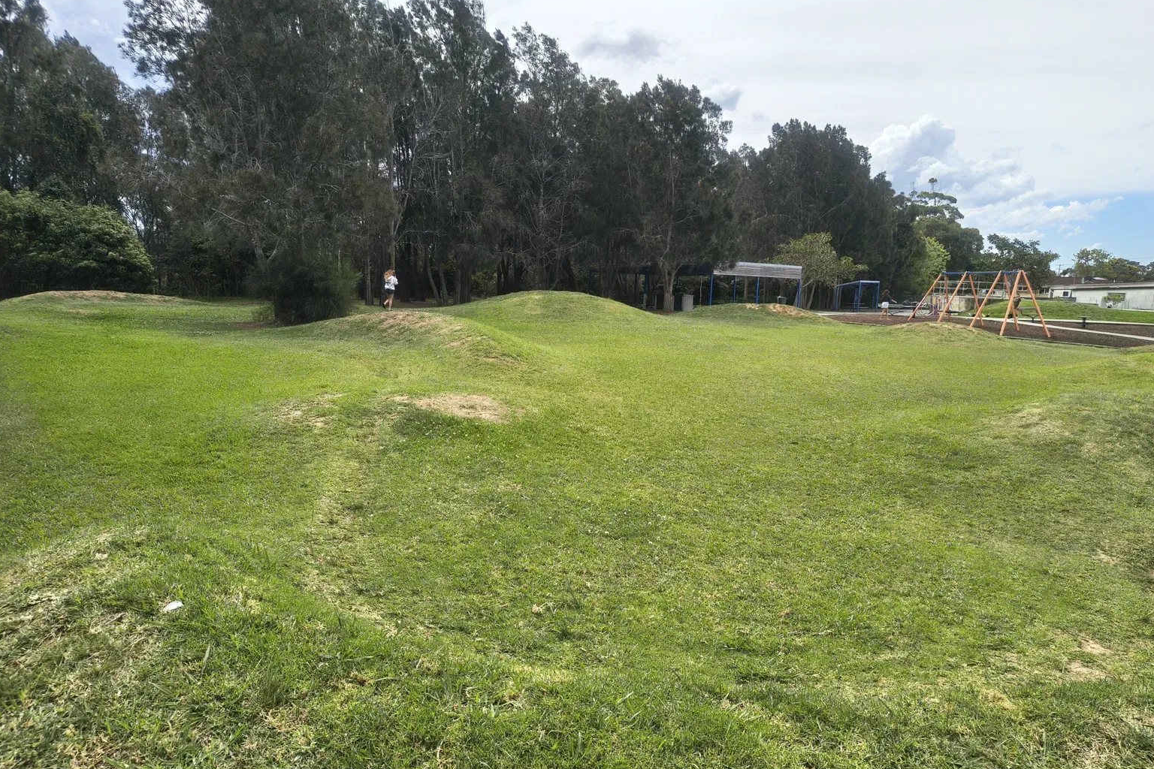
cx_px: 591
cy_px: 422
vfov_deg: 49.5
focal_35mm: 26
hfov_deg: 69.4
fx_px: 833
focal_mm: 5.56
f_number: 1.8
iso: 101
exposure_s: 1/846
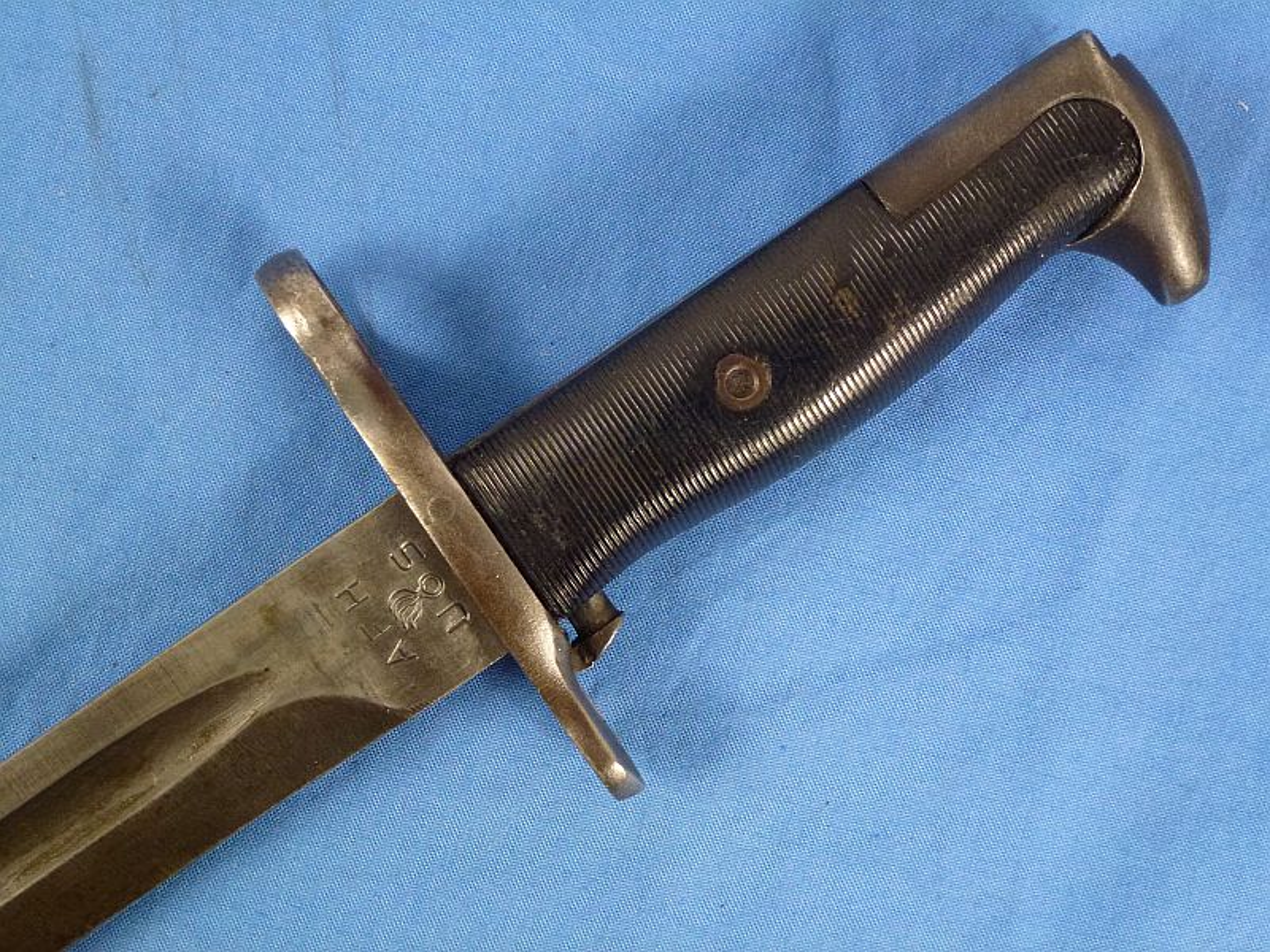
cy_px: 476
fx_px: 1908
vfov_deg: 28.0
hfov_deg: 36.8
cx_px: 635
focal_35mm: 52
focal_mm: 9.4
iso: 400
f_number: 4.3
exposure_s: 1/60
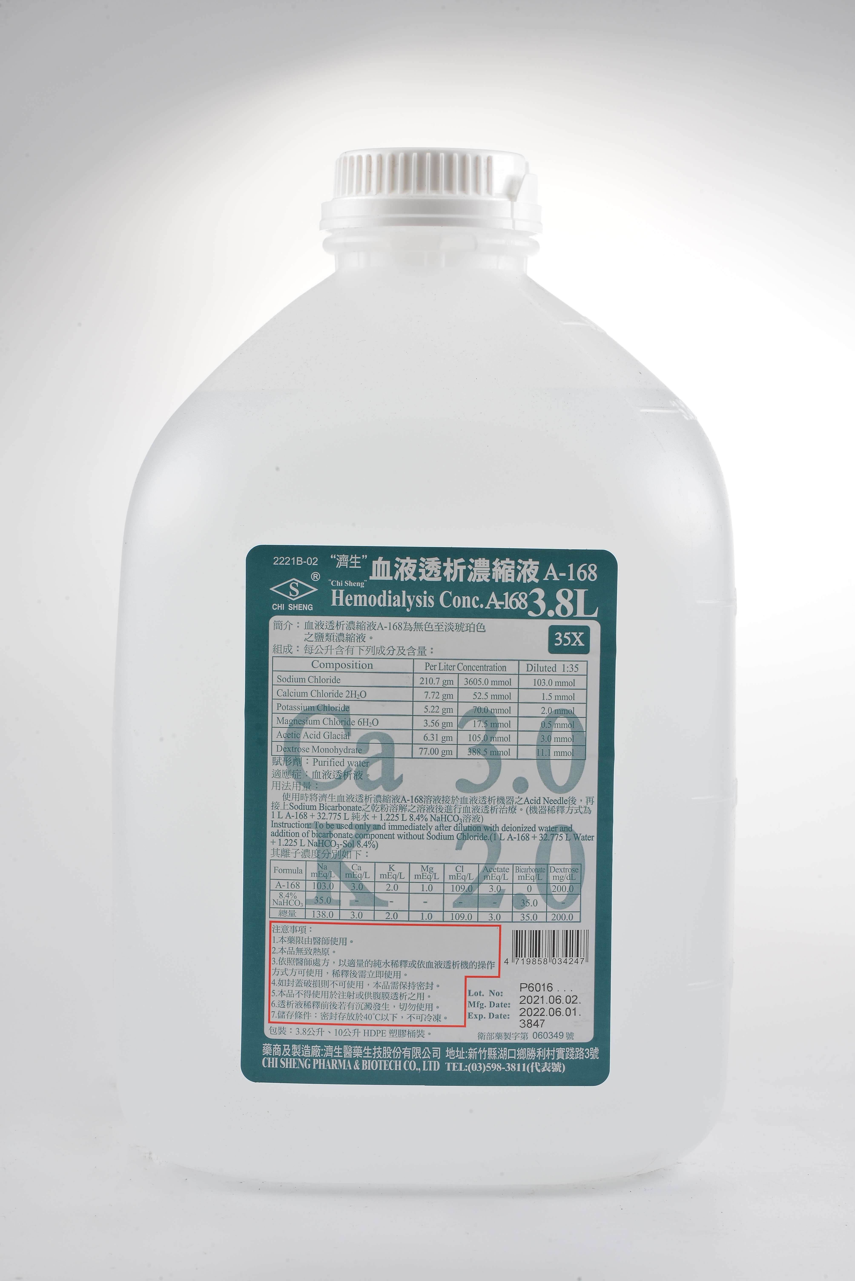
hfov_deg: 13.1
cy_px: 640
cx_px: 428
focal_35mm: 105
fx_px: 3737
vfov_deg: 19.4
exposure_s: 1/15
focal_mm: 105
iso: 200
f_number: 22
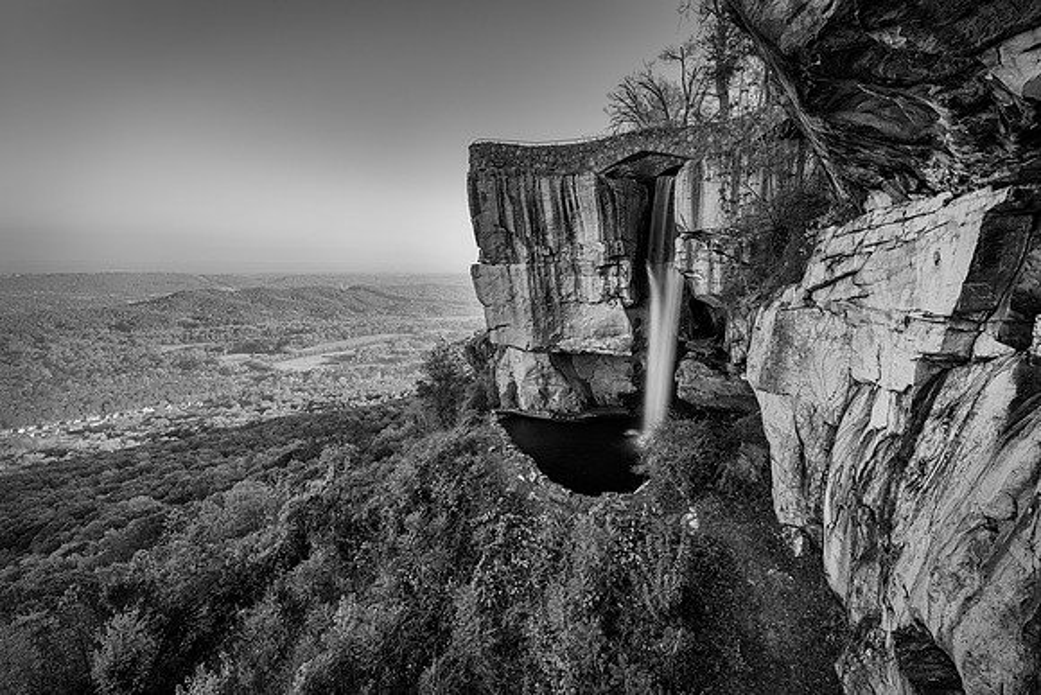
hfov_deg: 100.4
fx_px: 434
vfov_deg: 77.4
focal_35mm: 15
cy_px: 348
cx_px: 520
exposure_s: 1/6
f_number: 8
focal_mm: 15
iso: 100
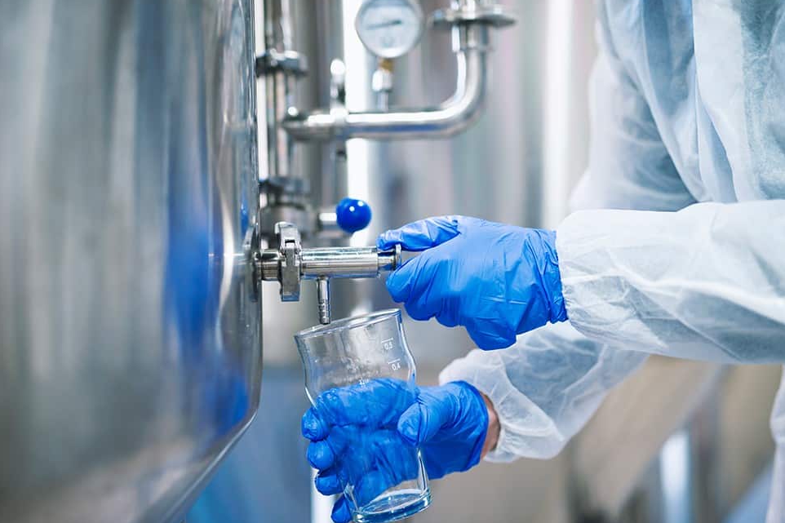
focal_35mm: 52
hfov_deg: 38.2
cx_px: 379
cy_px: 263
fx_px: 1134
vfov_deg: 26.0
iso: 500
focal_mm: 50
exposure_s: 1/200
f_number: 1.8
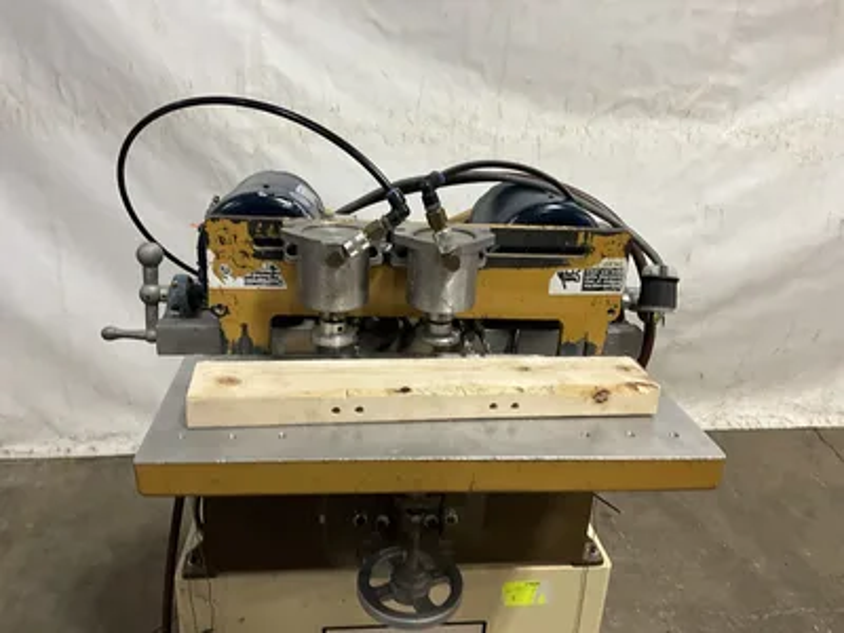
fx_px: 707
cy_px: 316
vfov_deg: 48.2
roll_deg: -1.9
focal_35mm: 29
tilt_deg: -20.6
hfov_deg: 61.7
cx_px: 422
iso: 125
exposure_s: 1/60
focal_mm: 3
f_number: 1.8
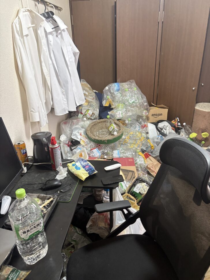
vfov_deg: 67.3
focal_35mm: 26
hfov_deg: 53.1
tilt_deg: -23.9
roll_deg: +1.9
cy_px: 140
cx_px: 105
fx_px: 210
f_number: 1.6
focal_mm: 5.96
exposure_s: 1/60
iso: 200
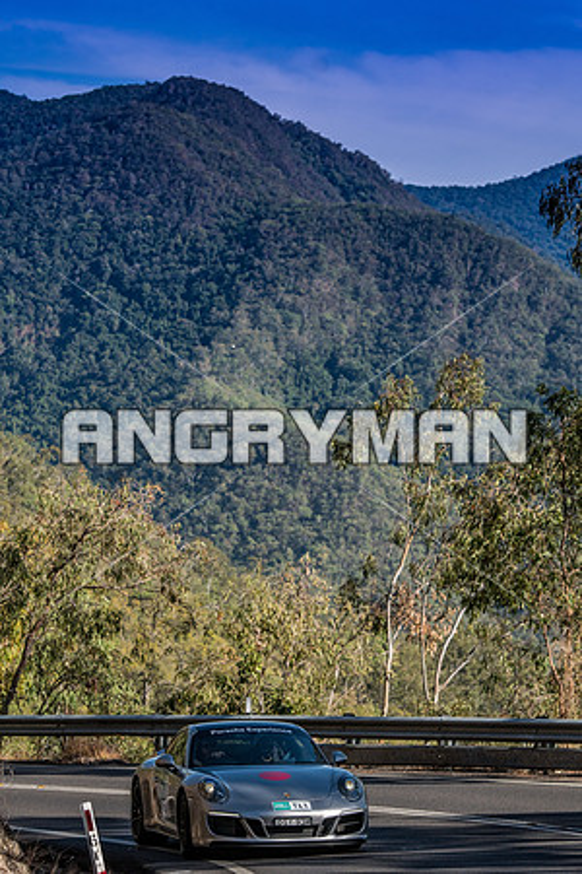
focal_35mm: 153
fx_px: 3710
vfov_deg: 13.4
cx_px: 291
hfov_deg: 9.0
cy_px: 437
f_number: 5
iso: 250
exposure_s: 1/2500
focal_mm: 102
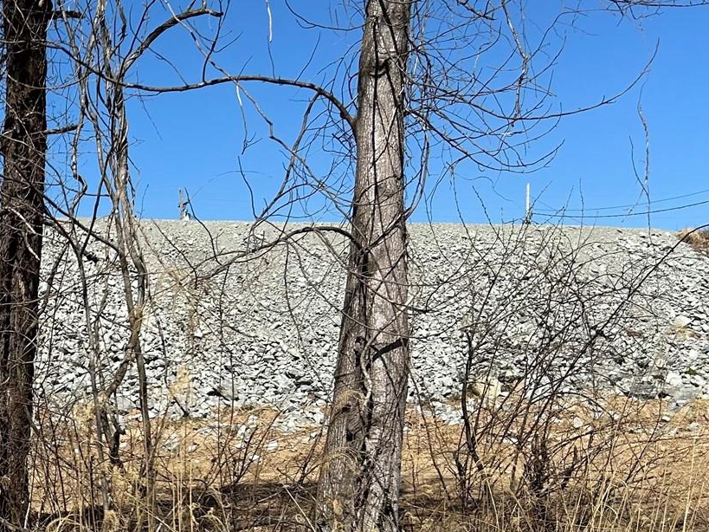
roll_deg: +2.5
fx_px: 1331
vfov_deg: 22.2
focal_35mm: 65
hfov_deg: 27.5
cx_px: -58
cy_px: 442
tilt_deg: -1.1
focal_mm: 5.7
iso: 50
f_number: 1.5
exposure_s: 1/4630
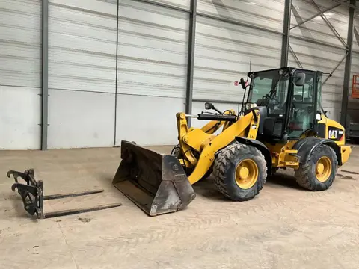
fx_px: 301
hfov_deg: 61.7
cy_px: 134
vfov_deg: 48.2
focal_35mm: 29
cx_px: 180
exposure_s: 1/79
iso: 64
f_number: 1.8
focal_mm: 3
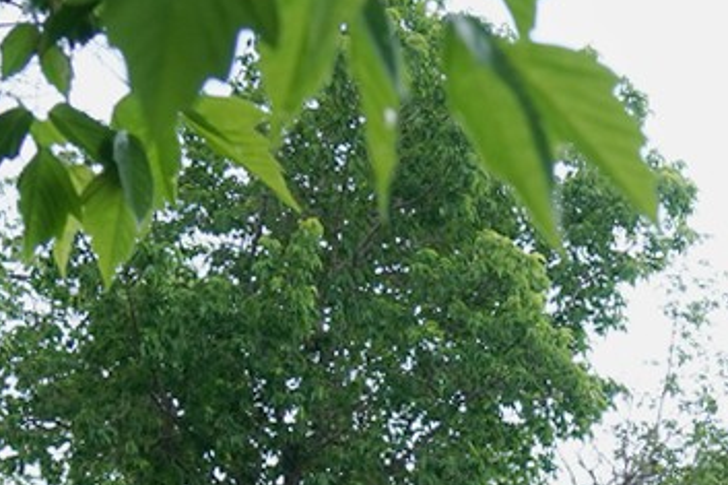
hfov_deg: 10.2
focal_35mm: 187
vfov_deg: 6.8
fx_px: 3780
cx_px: 1407
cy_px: 1333
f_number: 7.1
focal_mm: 33
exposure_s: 1/100
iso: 400
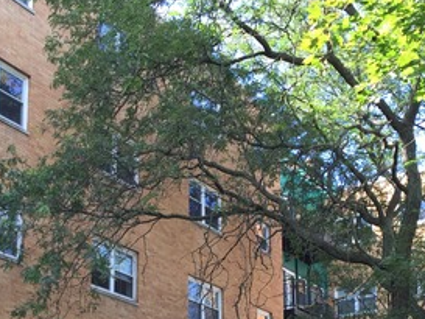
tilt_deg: +10.6
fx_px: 835
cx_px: 184
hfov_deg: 28.5
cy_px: 333
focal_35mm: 68
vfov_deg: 20.8
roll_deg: +0.3
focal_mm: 4.15
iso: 32
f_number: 2.2
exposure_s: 1/163
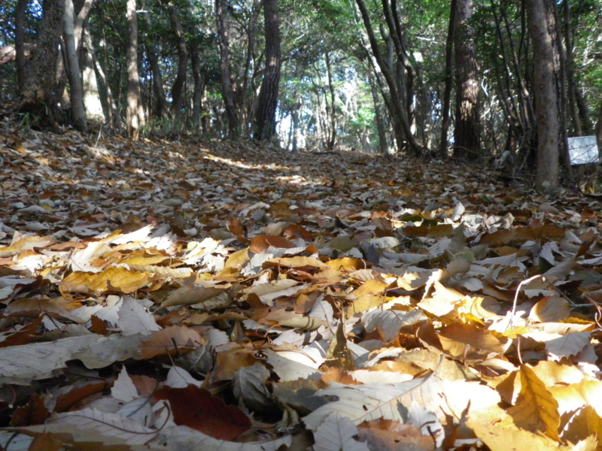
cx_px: 301
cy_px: 226
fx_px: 609
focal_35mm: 35
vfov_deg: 40.7
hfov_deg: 52.6
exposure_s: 1/60
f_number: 3.8
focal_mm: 6.2
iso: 400
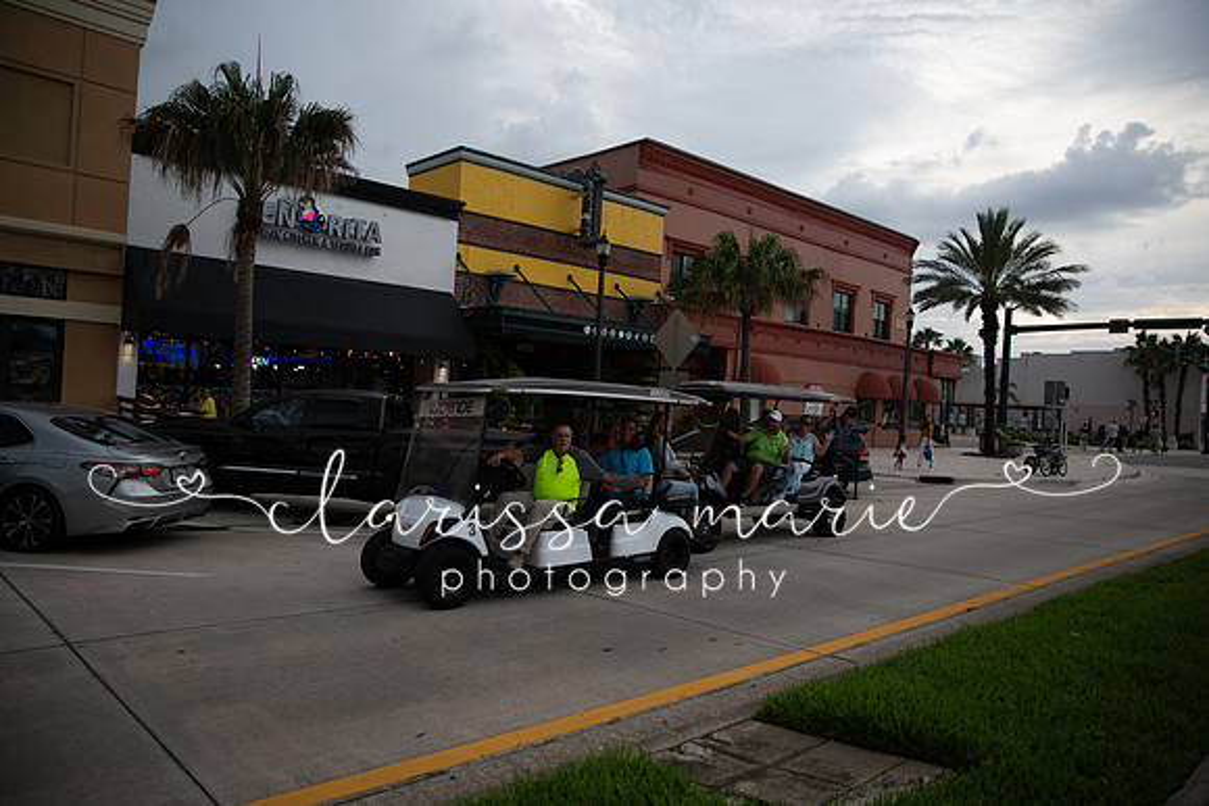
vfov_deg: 53.2
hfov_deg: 73.7
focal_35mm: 24
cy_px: 403
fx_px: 806
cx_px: 604
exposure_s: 1/200
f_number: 2.8
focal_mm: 24
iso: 80
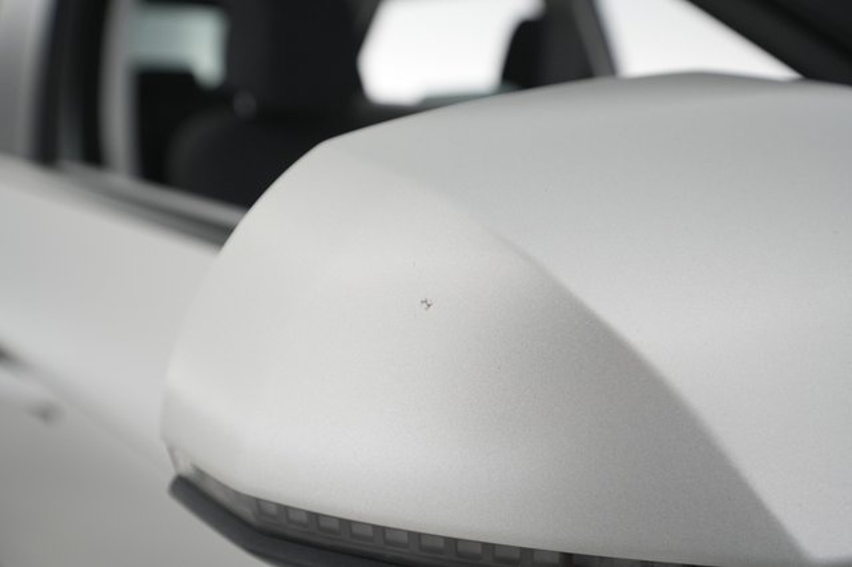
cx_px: 426
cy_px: 284
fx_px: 662
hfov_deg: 65.5
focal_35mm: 28
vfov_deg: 46.4
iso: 2000
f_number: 4.5
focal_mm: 28
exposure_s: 1/100
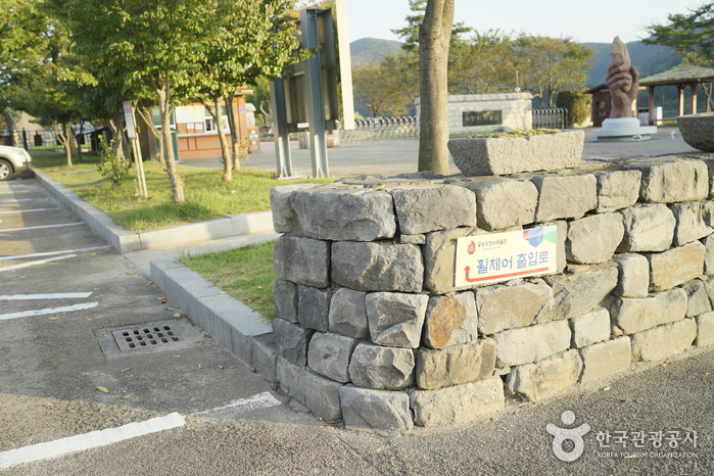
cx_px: 357
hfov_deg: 54.4
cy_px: 238
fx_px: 694
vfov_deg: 37.9
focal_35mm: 35
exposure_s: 1/160
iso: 200
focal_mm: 35
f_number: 4.5
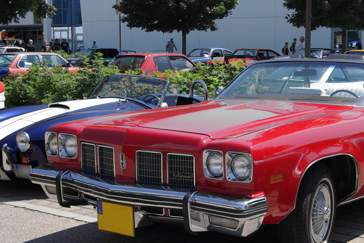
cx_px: 268
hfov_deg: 30.5
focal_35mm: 65
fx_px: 657
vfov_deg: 20.9
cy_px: 115
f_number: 11
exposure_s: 1/125
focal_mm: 26
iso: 100
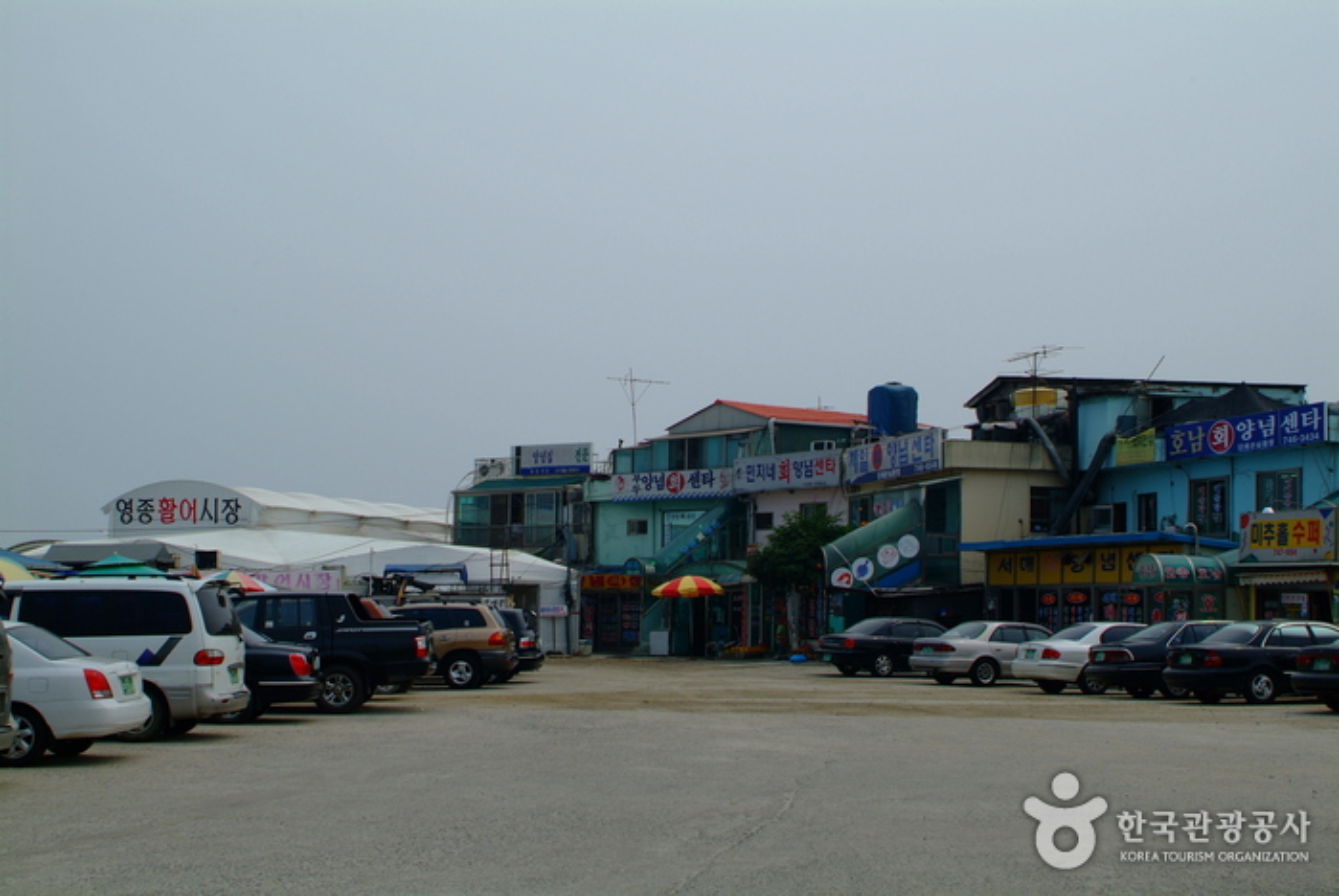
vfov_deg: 25.6
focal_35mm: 53
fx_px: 1974
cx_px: 670
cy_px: 448
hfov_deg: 37.5
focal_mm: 35
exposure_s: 1/250
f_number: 8
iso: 100
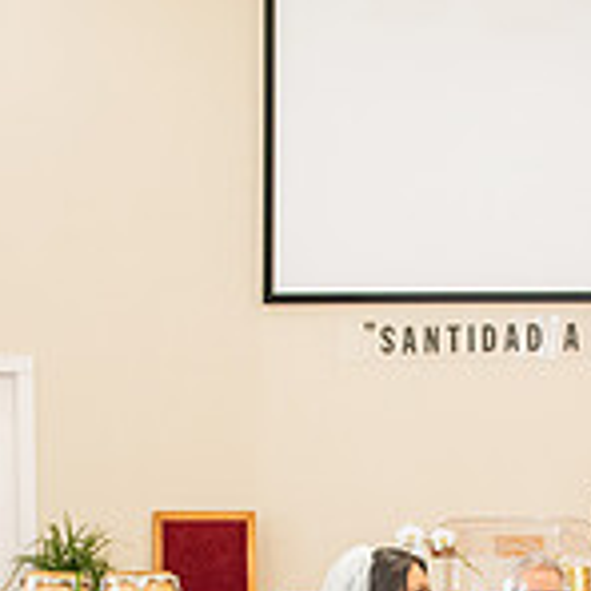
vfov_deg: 17.8
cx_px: 423
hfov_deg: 18.8
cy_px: 737
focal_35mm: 92
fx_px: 1777
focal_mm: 27
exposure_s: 1/100
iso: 1250
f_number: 5
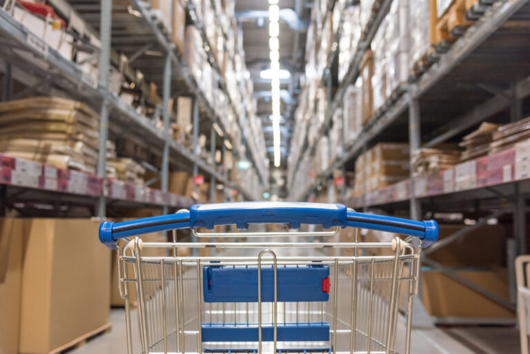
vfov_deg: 35.1
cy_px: 177
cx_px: 265
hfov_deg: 50.7
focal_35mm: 38
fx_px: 560
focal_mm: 38
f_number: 4
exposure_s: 1/200
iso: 640
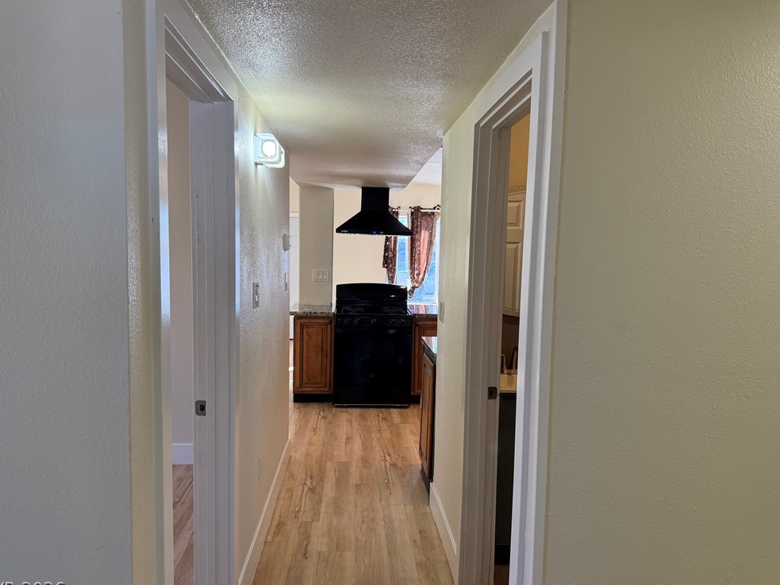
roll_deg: +0.2
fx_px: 563
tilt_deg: -3.6
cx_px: 385
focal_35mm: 25
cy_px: 297
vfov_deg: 54.9
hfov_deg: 69.4
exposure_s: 1/233
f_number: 1.78
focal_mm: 6.76
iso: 125
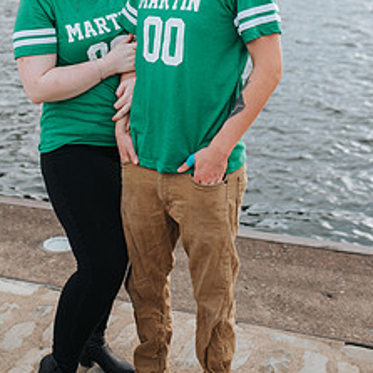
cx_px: 134
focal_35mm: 60
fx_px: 731
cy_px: 45
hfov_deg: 28.5
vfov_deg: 27.7
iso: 320
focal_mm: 35
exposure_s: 1/1000
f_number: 3.2
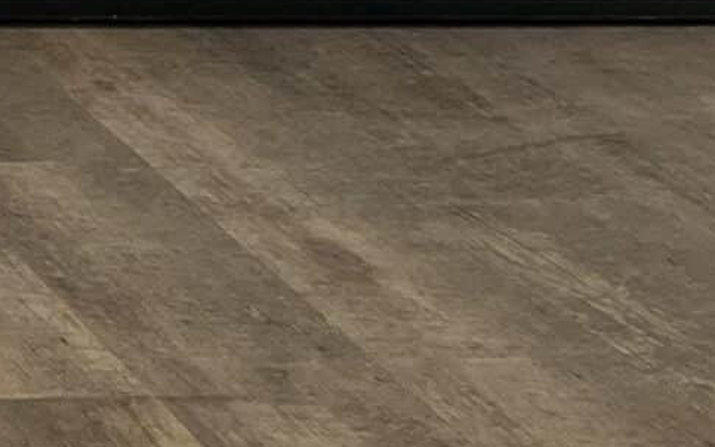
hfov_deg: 11.5
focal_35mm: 146
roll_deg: -1.0
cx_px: -1079
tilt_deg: -21.4
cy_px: 3
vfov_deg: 8.9
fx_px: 2845
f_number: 1.6
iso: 125
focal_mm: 5.1
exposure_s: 1/121
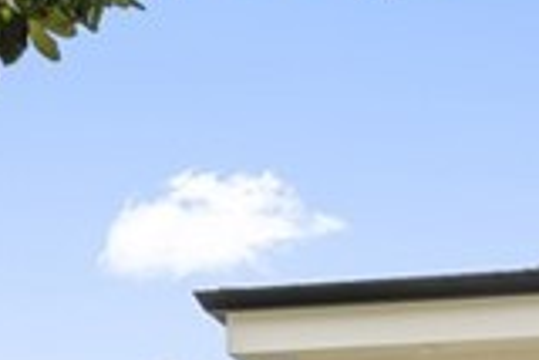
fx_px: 2877
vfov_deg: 6.8
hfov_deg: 10.7
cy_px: 829
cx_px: 408
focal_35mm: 192
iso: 125
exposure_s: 1/200
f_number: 8
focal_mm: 30
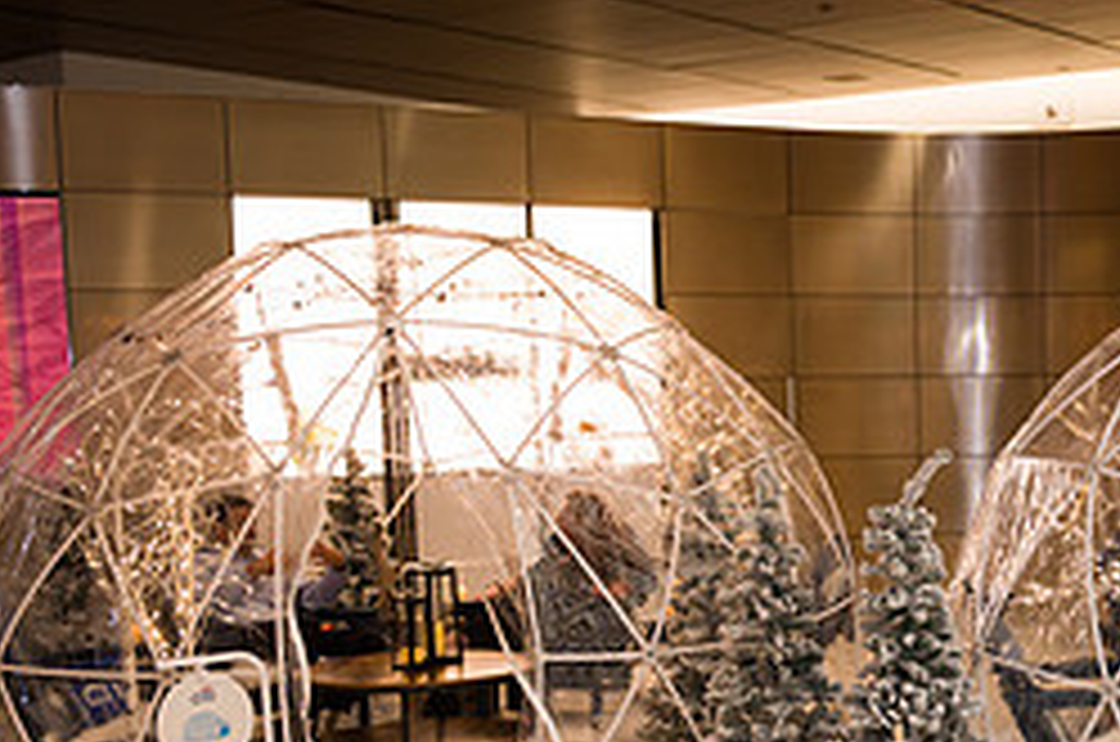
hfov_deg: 30.3
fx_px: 1956
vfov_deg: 21.2
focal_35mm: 63
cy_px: 612
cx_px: 1048
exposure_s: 1/200
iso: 400
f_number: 3.2
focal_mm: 27
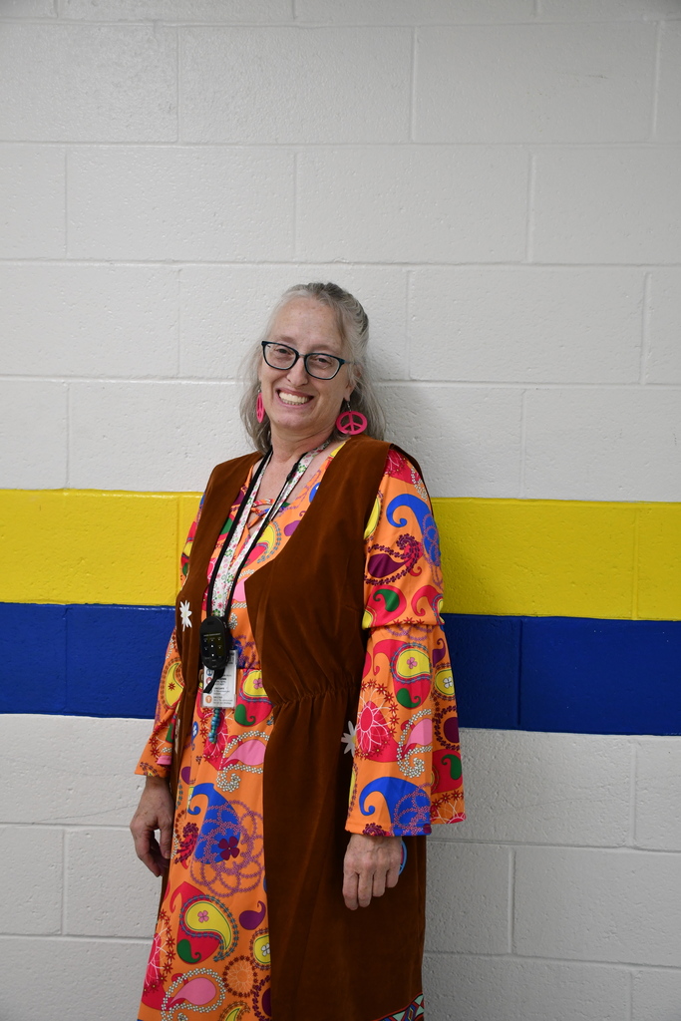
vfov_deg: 43.6
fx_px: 1276
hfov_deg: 29.9
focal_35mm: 45
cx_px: 340
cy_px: 510
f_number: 4
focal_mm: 30
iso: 1600
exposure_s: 1/125
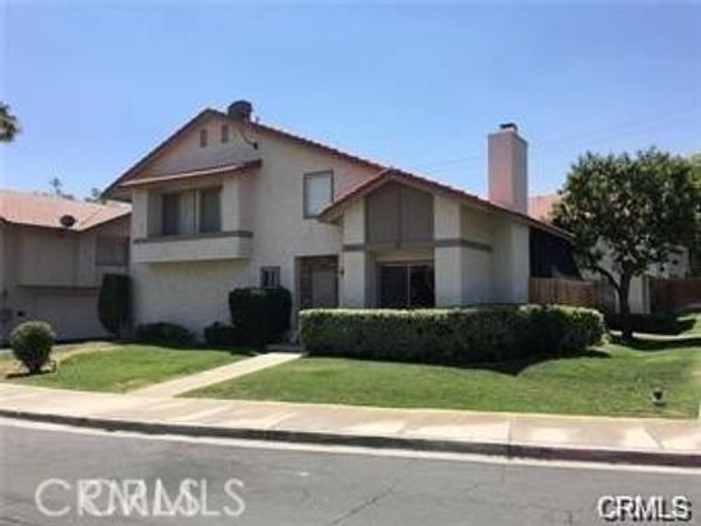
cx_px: 350
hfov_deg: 61.7
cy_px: 263
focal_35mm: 29
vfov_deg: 48.2
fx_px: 587
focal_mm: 4.15
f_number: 2.2
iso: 25
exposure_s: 1/1202
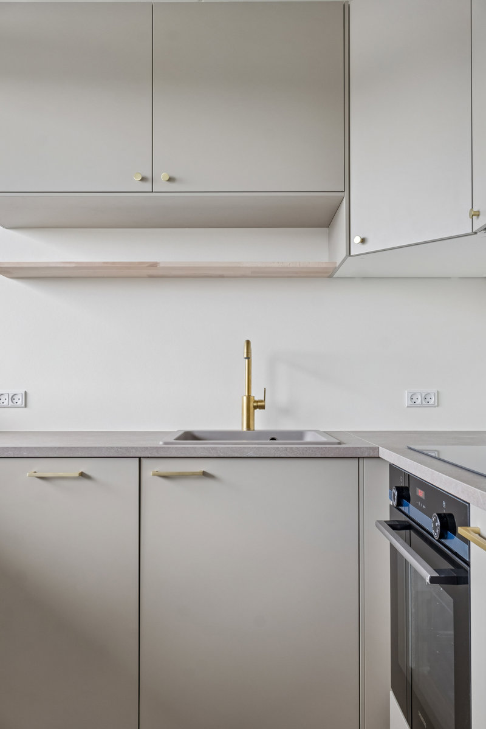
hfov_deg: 43.6
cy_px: 364
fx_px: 607
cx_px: 243
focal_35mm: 30
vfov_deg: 61.9
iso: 200
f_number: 8
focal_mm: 20
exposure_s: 1/6
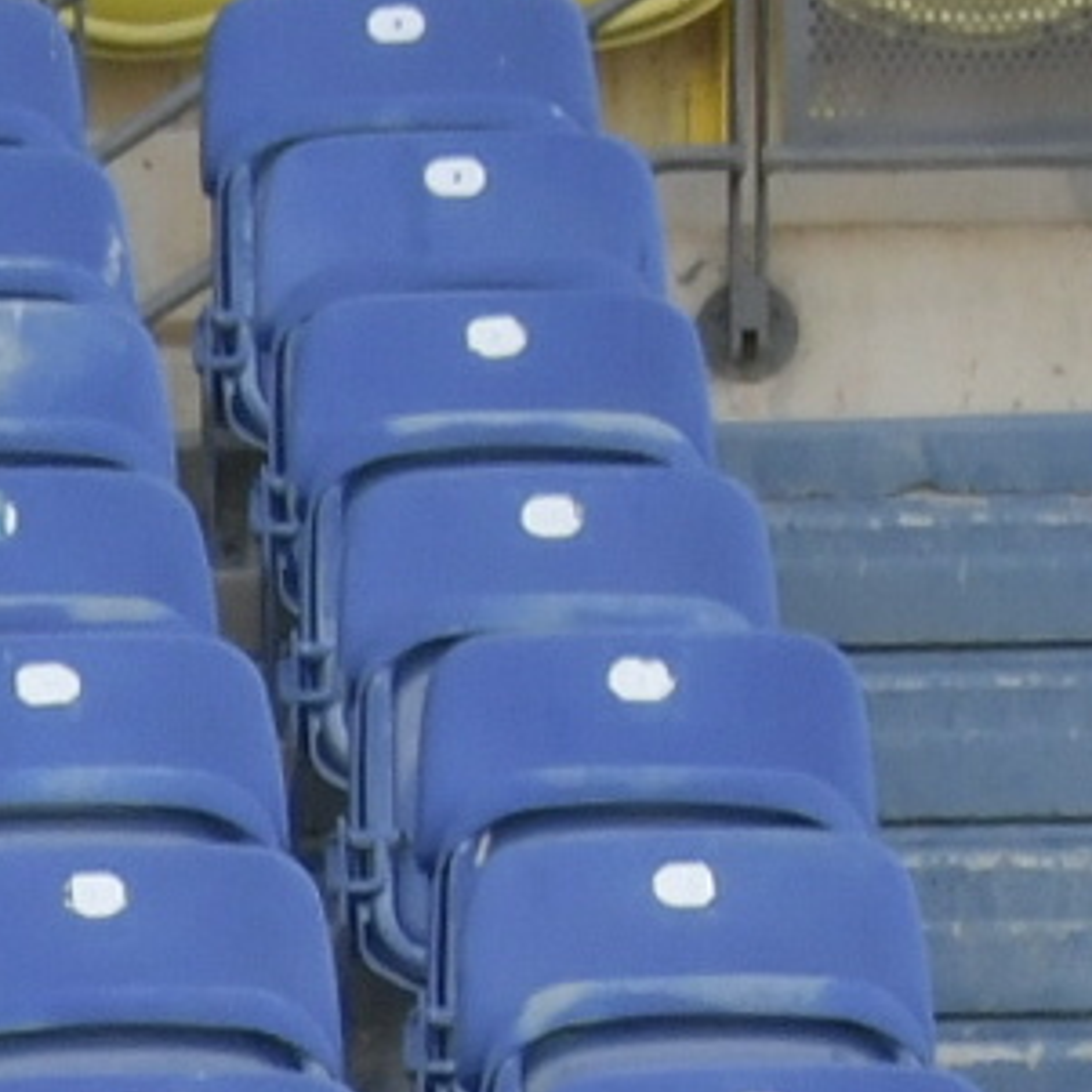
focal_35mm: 633
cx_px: -3896
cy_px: 3537
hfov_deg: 2.7
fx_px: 22592
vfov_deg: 2.7
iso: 400
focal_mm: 70
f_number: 11
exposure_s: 1/200
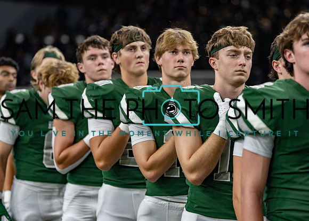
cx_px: 154
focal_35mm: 143
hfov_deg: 14.1
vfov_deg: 10.1
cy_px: 110
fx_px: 1254
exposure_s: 1/320
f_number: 2.8
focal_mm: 131
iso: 1250
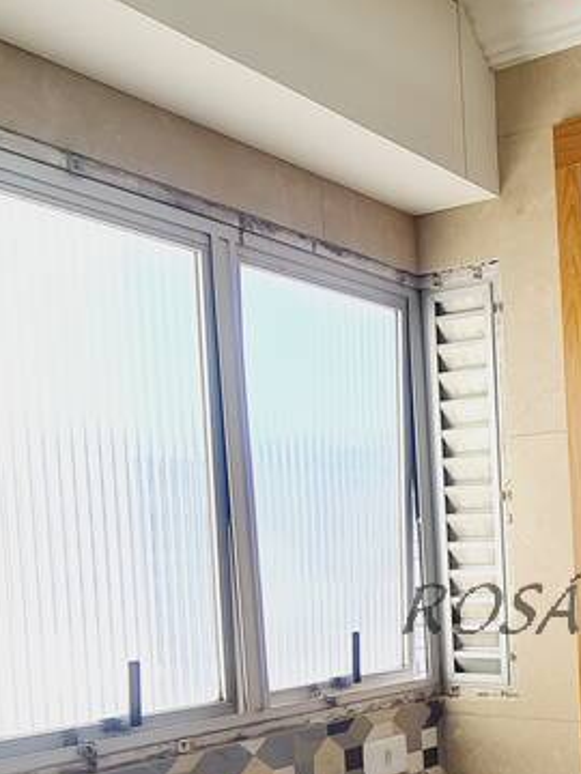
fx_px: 873
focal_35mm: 39
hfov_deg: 31.4
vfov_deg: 44.6
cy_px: 660
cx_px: 682
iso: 50
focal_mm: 2.2
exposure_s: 1/165
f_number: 2.2
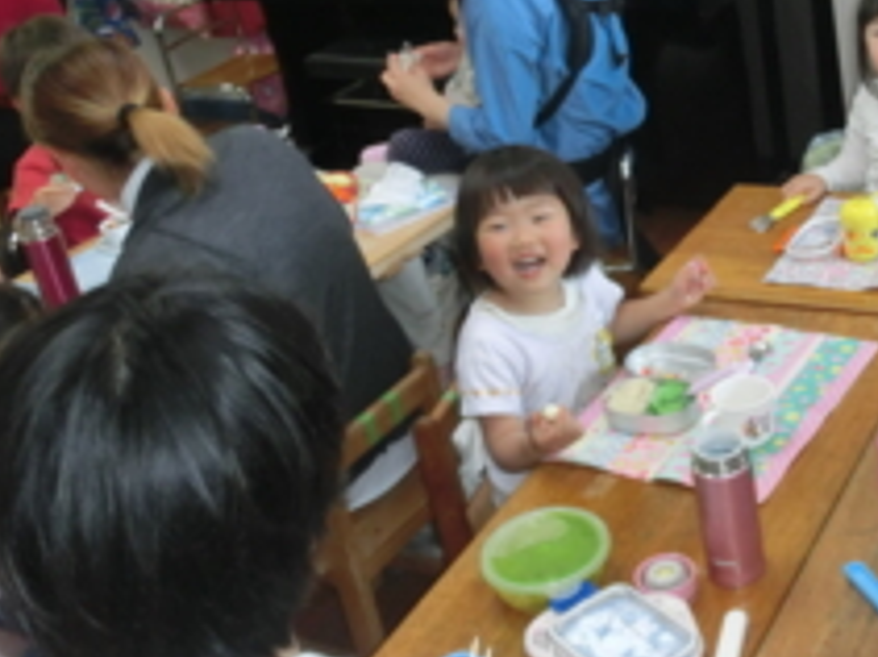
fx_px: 1445
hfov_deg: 32.4
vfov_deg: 25.4
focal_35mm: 57
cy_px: 187
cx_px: 766
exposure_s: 1/80
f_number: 3.5
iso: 400
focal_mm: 5.36
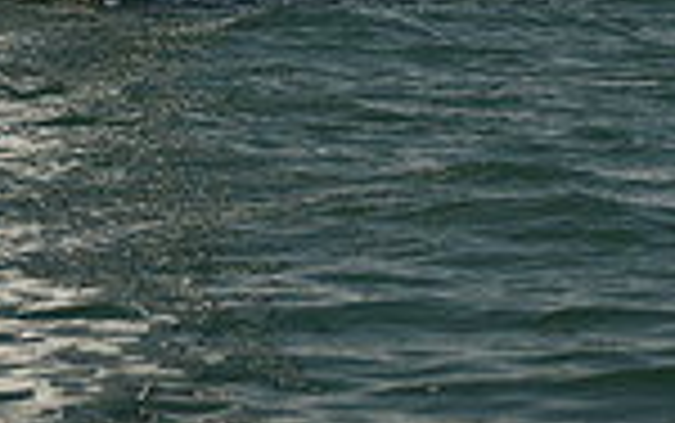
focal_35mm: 276
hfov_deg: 7.6
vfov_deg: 4.6
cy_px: -842
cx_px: -52
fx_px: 5081
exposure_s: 1/800
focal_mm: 70
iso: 250
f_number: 5
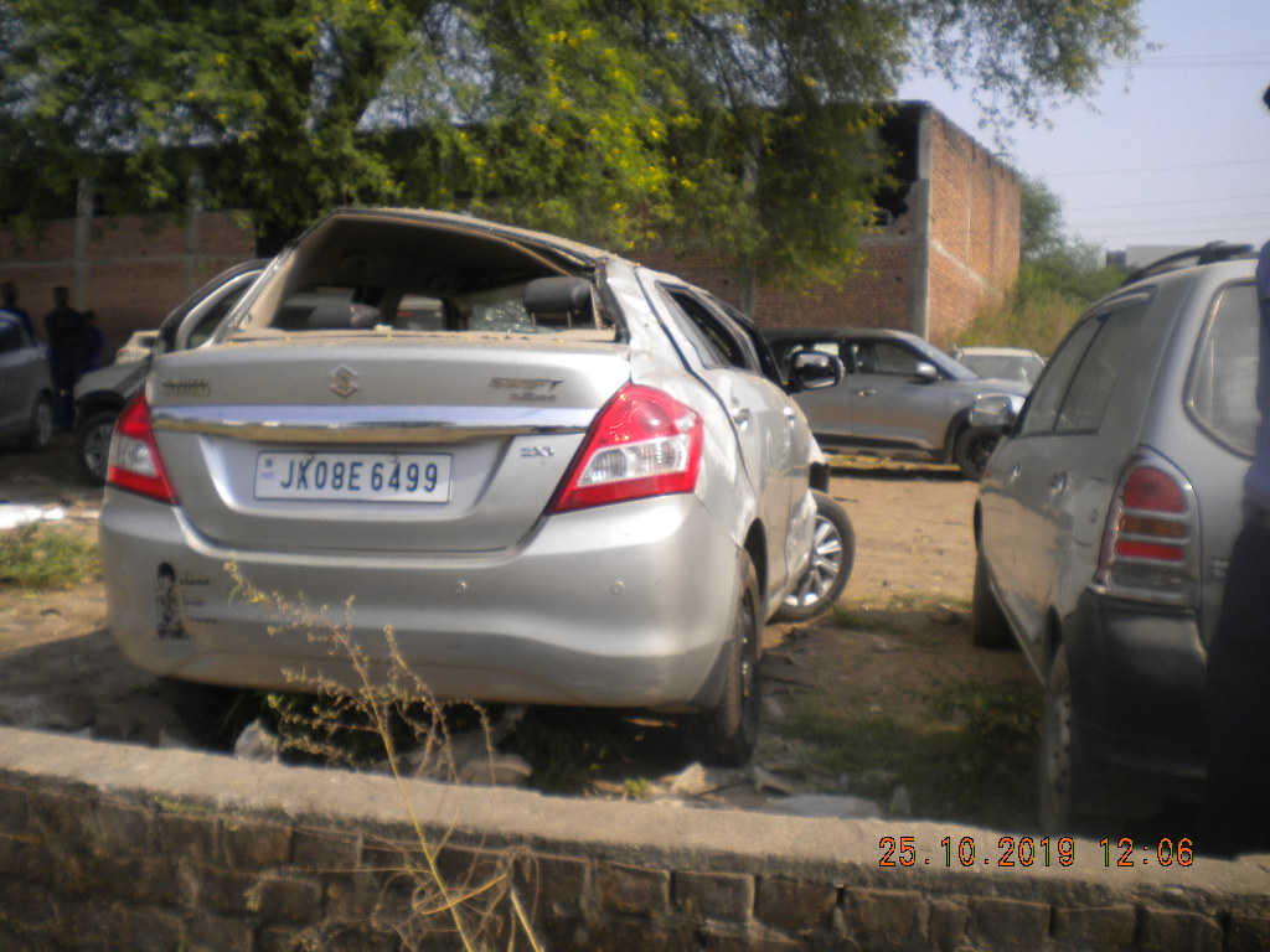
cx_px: 635
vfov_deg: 40.7
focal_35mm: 35
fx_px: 1284
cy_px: 476
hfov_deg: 52.6
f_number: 4.6
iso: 80
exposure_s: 1/473
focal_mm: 6.3
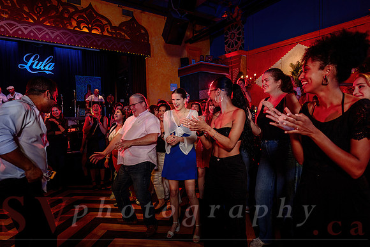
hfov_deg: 73.7
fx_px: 247
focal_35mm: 24
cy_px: 124
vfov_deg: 53.2
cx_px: 185
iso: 800
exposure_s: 1/100
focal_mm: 24
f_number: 2.8
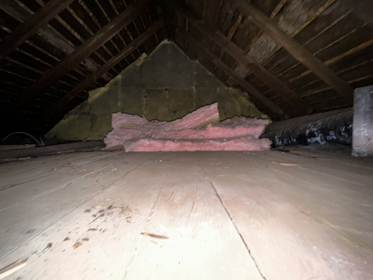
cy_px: 140
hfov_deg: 102.1
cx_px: 186
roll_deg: -0.7
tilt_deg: -3.7
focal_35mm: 14
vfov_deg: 85.7
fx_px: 151
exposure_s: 1/16
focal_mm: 2.22
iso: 400
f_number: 2.2
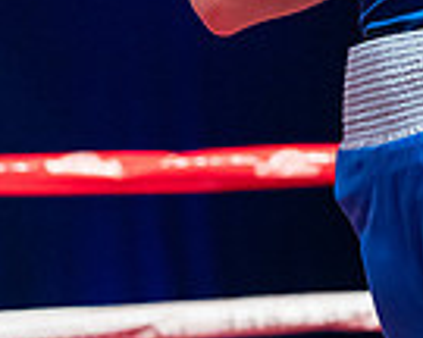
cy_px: -146
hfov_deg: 5.7
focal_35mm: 330
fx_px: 4131
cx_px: 906
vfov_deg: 4.7
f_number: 2.8
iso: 4000
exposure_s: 1/1000
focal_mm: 82
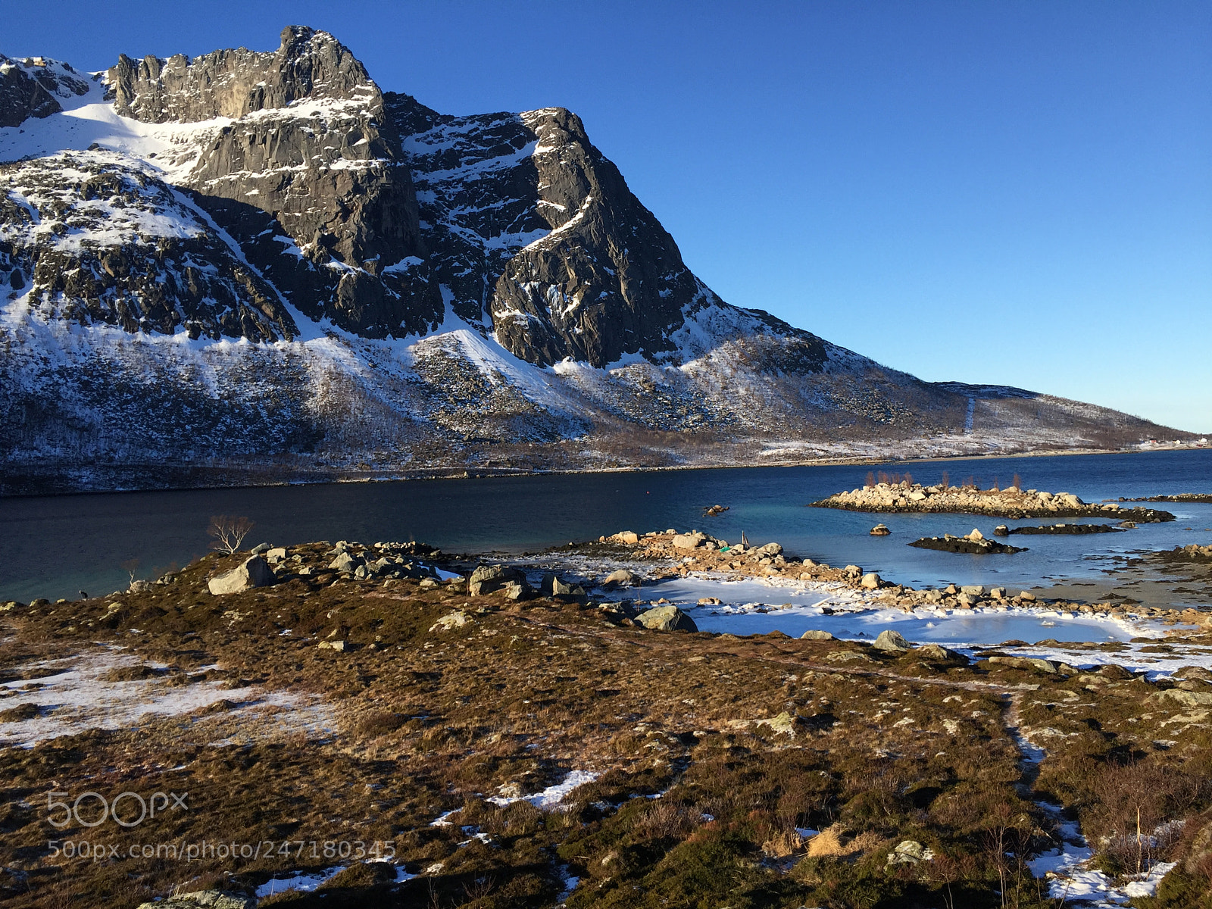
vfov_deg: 48.2
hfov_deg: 61.7
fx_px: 1015
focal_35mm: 29
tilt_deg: +0.6
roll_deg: +1.9
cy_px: 454
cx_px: 606
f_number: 2.2
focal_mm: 4.15
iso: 32
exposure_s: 1/1236
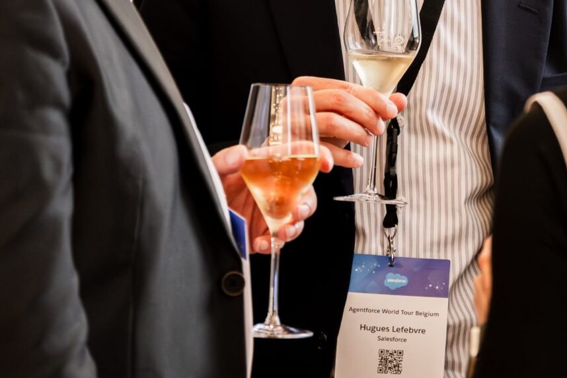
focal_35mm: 243
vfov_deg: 5.6
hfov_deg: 8.5
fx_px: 3827
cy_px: -59
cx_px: 454
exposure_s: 1/250
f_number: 2.8
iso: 3200
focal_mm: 70
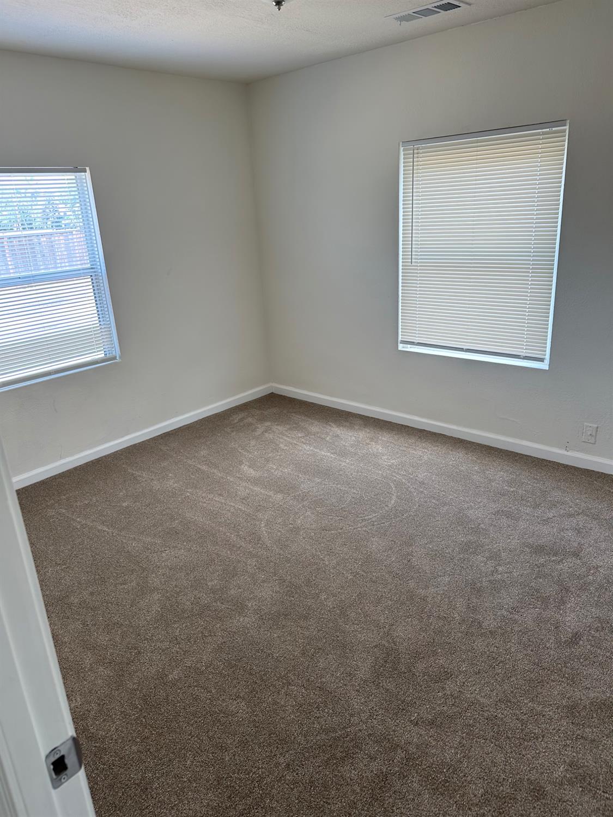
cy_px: 408
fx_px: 567
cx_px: 306
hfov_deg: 56.8
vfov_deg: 71.6
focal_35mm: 24
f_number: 1.78
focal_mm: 6.86
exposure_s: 1/139
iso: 100
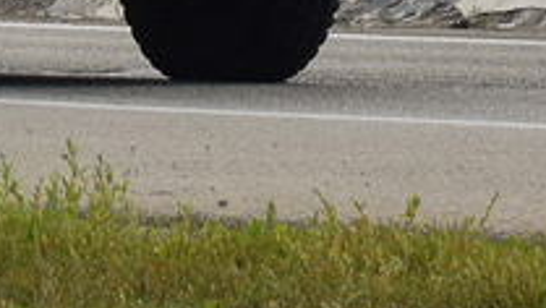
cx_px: -246
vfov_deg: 2.4
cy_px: -705
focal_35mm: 496
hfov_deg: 4.3
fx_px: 7187
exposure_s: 1/1000
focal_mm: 55
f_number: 6.3
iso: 400
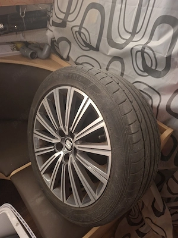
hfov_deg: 58.9
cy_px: 119
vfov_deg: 73.9
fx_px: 158
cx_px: 89
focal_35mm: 23
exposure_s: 1/25
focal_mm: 5.54
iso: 500
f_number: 1.8
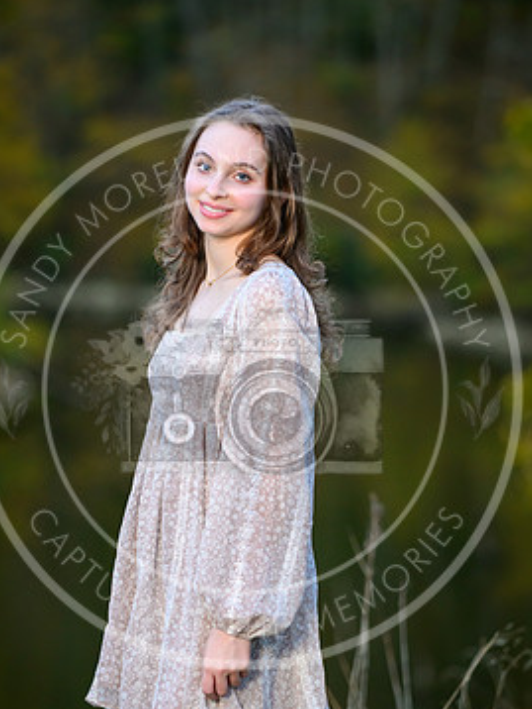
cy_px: 392
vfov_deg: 12.1
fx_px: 3336
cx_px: 245
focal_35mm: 163
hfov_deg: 9.1
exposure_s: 1/160
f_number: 2.8
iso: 2500
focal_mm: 135
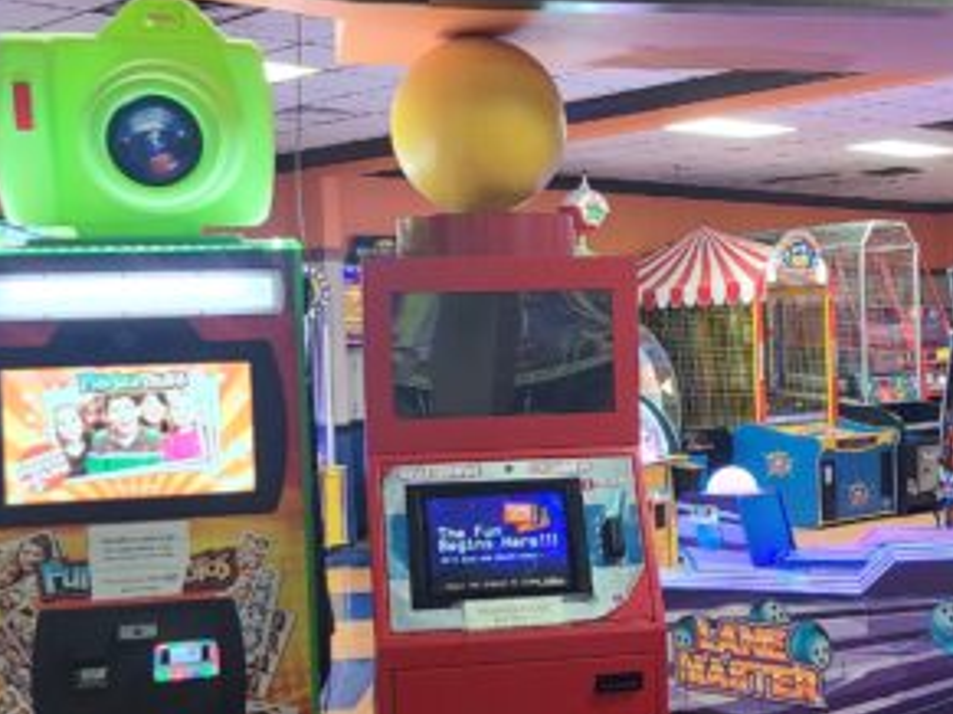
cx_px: 686
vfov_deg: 25.2
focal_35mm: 58
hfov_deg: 32.8
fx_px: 1596
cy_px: 411
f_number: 1.8
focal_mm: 5.4
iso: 250
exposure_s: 1/59
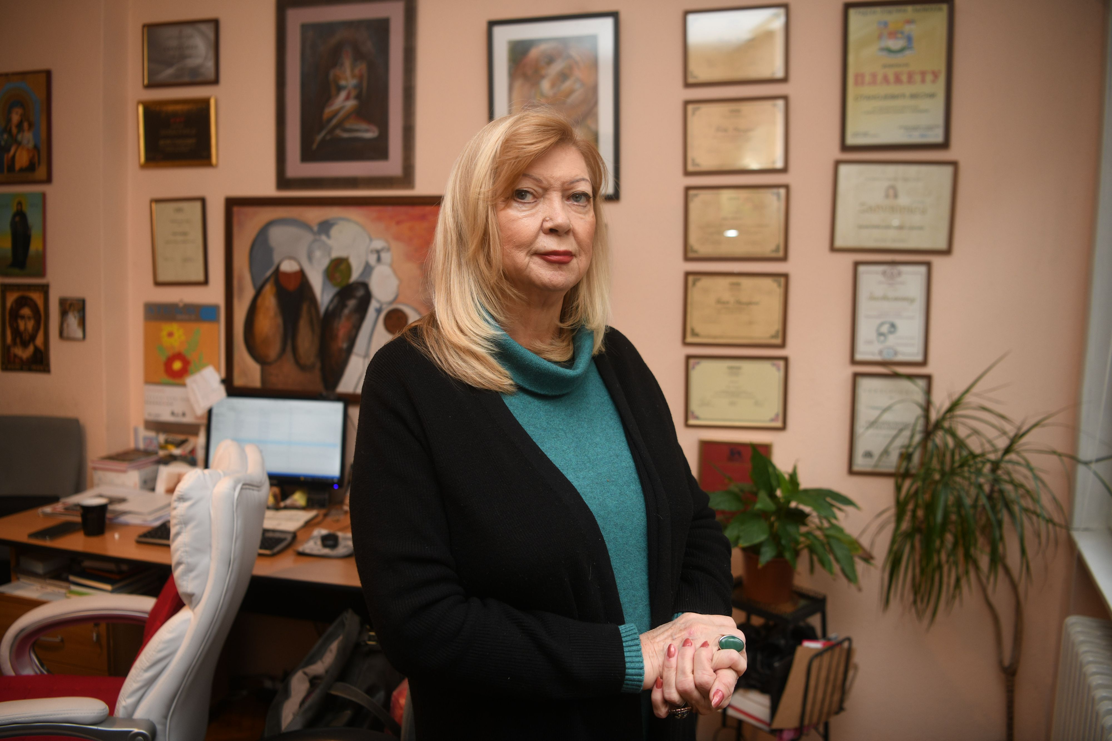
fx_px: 803
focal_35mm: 26
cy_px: 370
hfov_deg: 69.4
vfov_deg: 49.6
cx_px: 556
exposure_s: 1/100
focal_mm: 26
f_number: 2.8
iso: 400
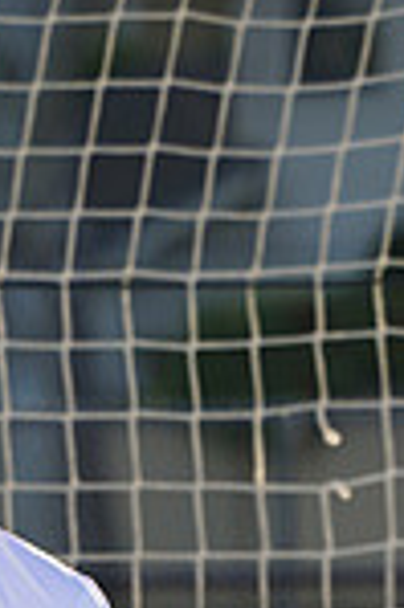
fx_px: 17985
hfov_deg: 1.3
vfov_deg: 1.9
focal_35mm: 1066
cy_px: 1122
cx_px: -316
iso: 100
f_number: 8
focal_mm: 274
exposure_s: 1/200
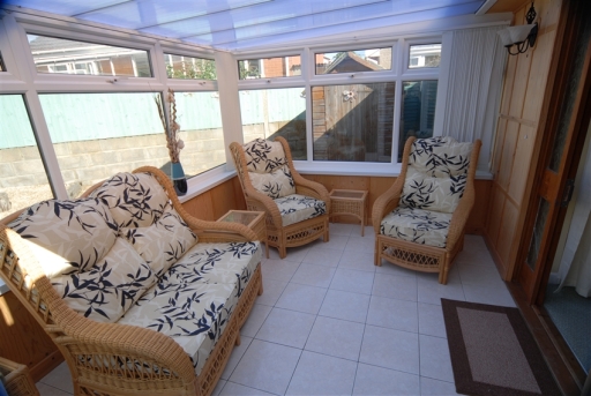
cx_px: 296
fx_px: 296
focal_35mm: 18
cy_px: 198
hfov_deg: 89.9
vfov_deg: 67.6
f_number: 5.6
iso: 100
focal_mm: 12
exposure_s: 1/125
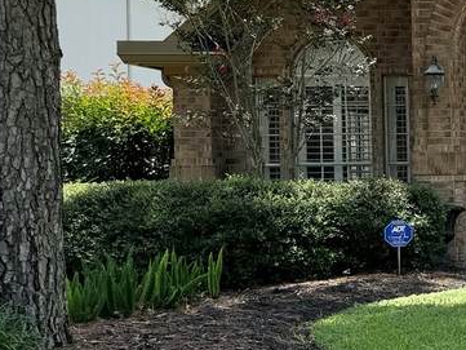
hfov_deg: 18.5
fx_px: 1145
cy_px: 190
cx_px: 811
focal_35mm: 85
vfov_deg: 17.4
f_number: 1.78
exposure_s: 1/2105
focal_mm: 6.76
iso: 80
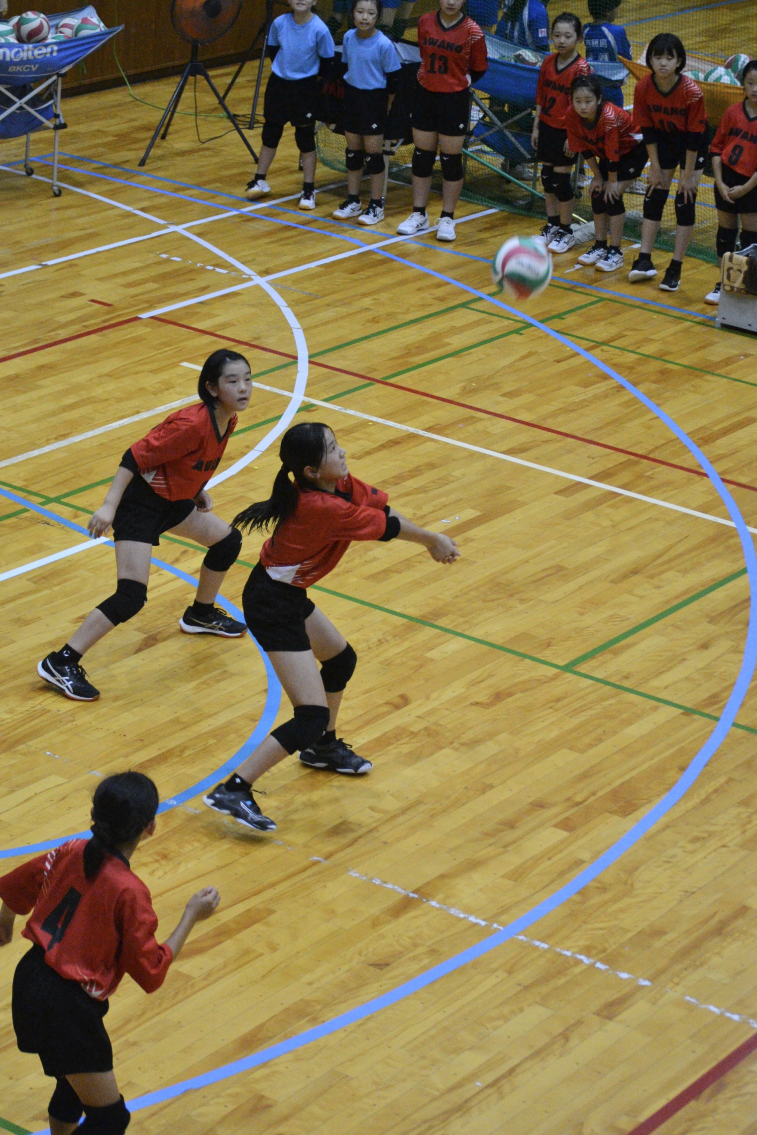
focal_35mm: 93
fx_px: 2920
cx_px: 362
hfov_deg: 14.8
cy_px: 591
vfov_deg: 22.0
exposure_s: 1/250
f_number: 4
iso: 3200
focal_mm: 55
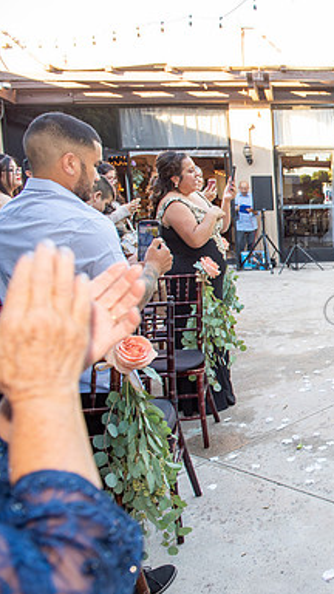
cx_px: 445
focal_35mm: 38
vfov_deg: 52.8
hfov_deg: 26.1
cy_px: 298
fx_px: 598
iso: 320
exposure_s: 1/100
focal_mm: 24
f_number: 4.5
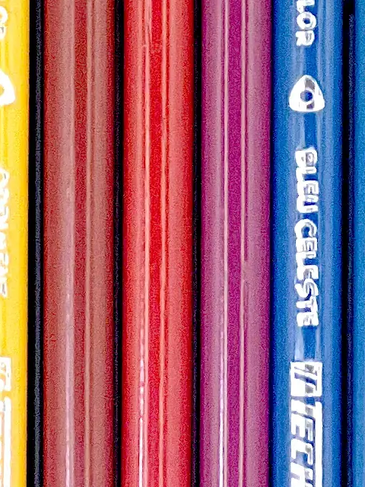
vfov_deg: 4.1
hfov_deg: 3.1
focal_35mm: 485
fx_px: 6819
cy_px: -376
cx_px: 361
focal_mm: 9
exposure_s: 1/100
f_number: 2.8
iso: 125
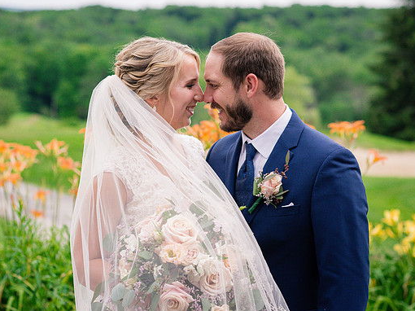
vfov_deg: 15.9
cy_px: 154
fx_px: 1114
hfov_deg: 21.1
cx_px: 194
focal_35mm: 93
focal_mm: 85
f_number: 3.5
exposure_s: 1/4000
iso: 500
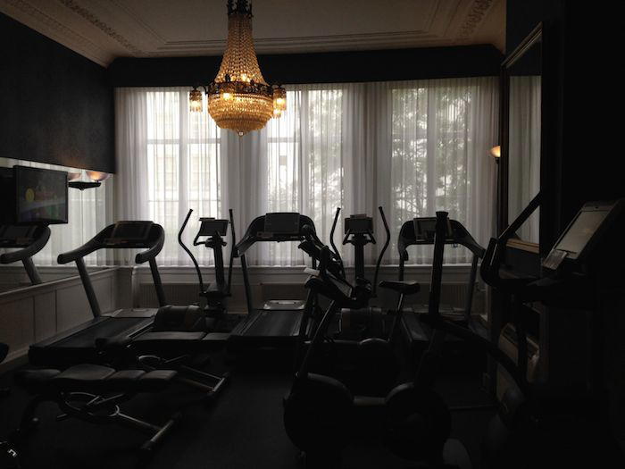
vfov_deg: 42.9
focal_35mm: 33
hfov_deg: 55.4
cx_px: 312
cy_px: 234
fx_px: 596
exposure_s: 1/120
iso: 64
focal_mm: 4.12
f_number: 2.4
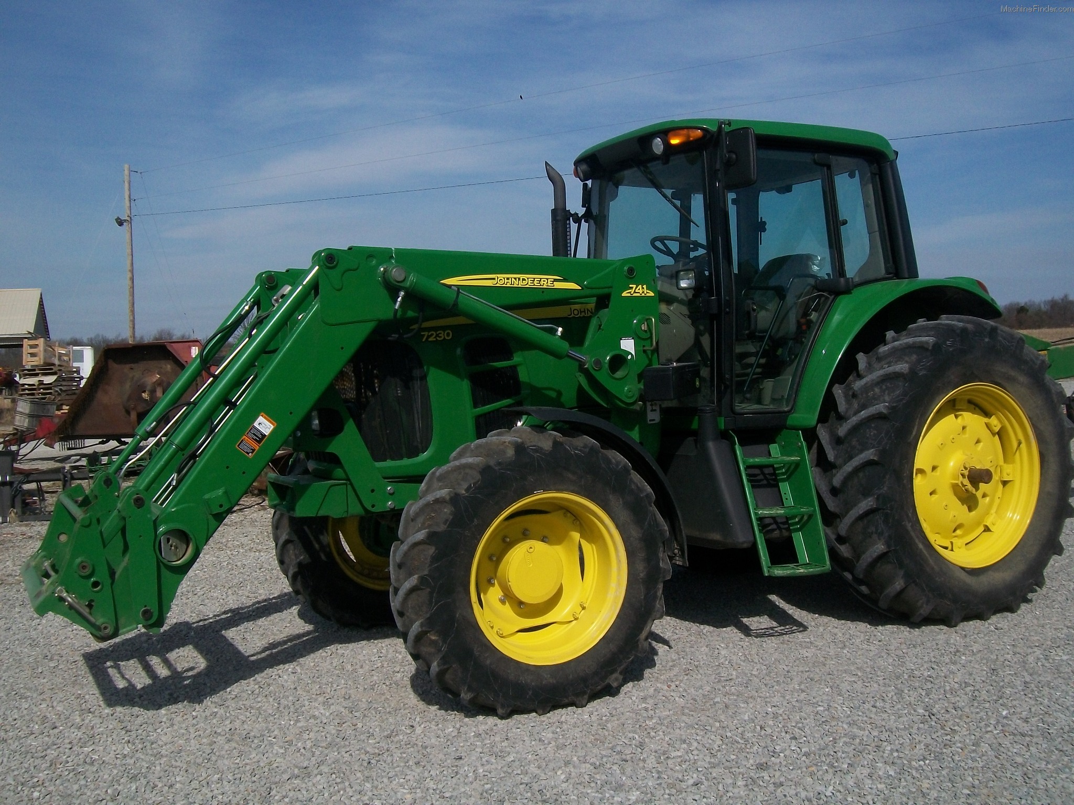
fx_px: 1117
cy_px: 402
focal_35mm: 36
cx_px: 537
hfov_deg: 51.4
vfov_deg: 39.7
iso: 80
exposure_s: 1/1000
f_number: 4.8
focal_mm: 6
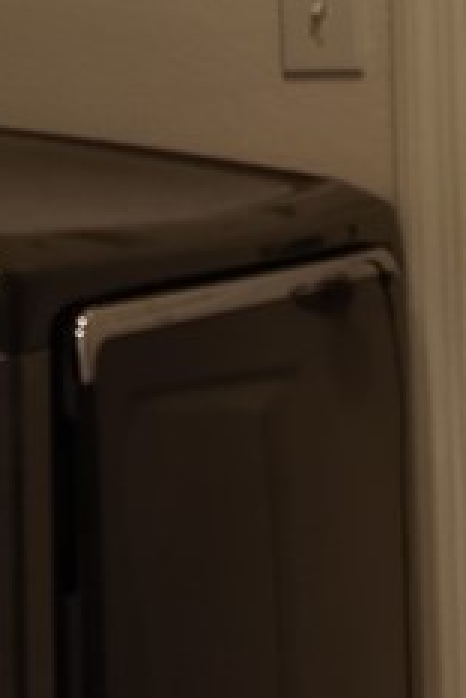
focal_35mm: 171
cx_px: 57
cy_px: -230
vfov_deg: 11.7
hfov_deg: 8.0
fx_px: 3320
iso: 100
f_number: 1.8
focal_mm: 8.67
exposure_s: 1/40
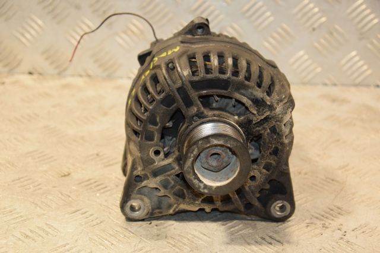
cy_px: 126
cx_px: 190
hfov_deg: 26.0
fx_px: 823
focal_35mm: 78
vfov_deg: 17.5
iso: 800
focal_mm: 52
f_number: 5
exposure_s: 1/160
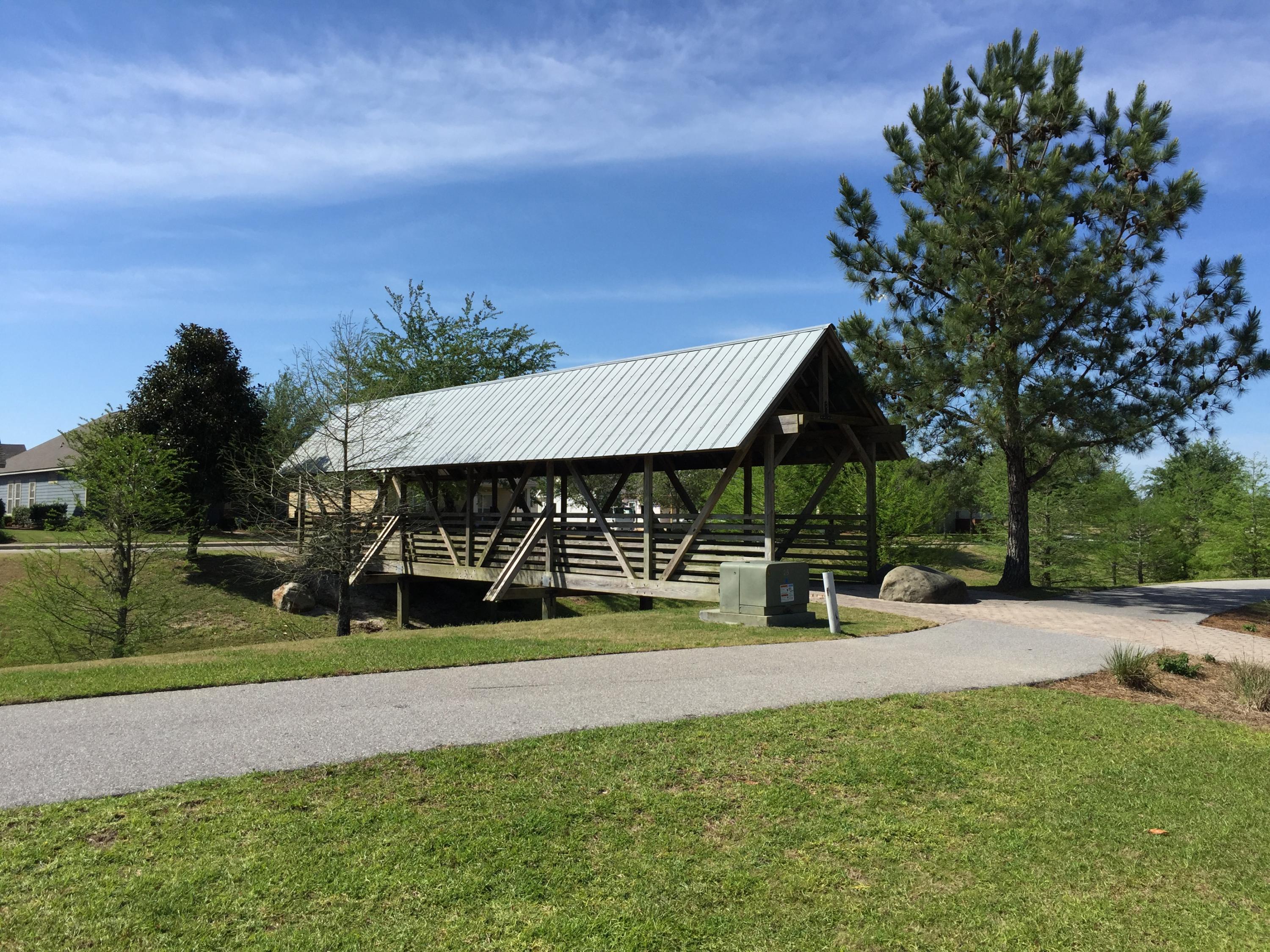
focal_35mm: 29
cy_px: 476
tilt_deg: +1.1
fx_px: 1064
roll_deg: -1.5
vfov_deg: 48.2
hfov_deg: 61.7
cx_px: 635
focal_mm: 4.15
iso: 32
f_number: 2.2
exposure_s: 1/2083
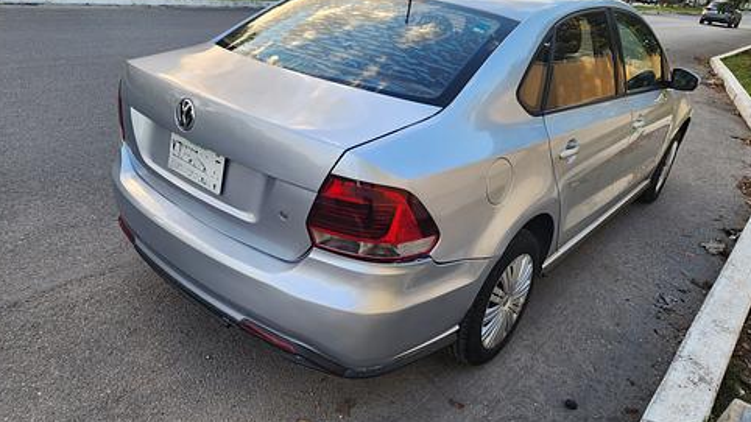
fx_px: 518
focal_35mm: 26
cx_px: 371
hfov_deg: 71.9
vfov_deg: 44.3
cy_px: 197
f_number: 1.8
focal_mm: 6.4
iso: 32
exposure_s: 1/180
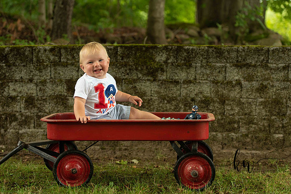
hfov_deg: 28.8
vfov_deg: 19.5
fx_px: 566
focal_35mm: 70
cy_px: 97
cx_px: 146
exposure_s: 1/250
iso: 400
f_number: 2.8
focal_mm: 70
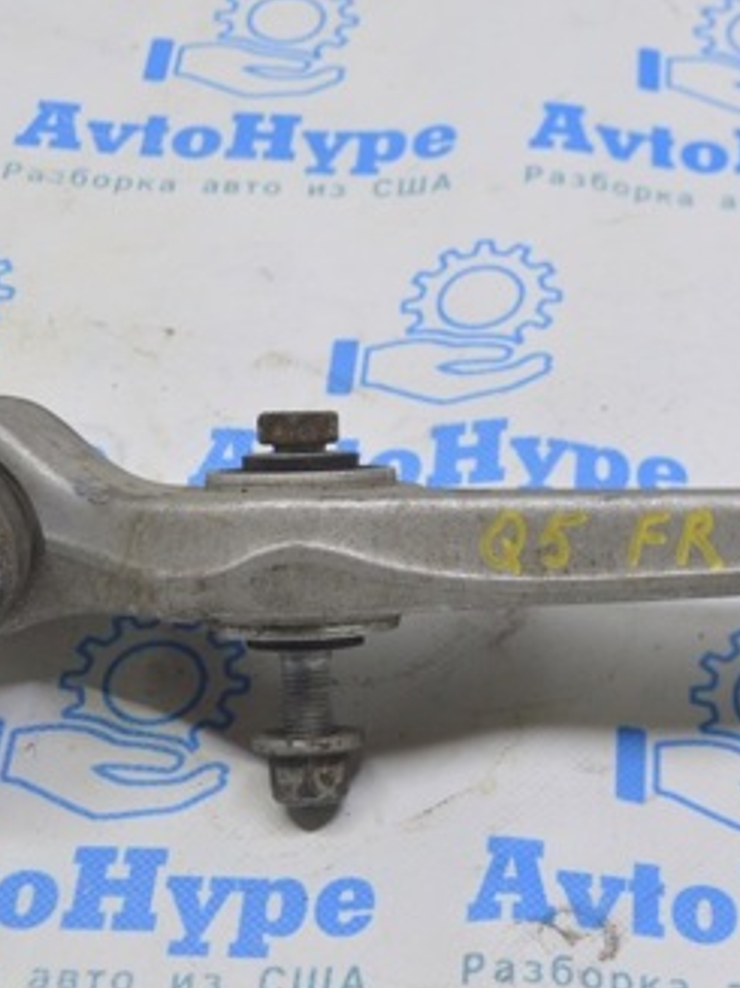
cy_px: 446
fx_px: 2253
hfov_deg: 18.4
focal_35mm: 79
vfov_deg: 24.7
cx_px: 640
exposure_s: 1/25
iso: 400
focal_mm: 28
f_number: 5.6
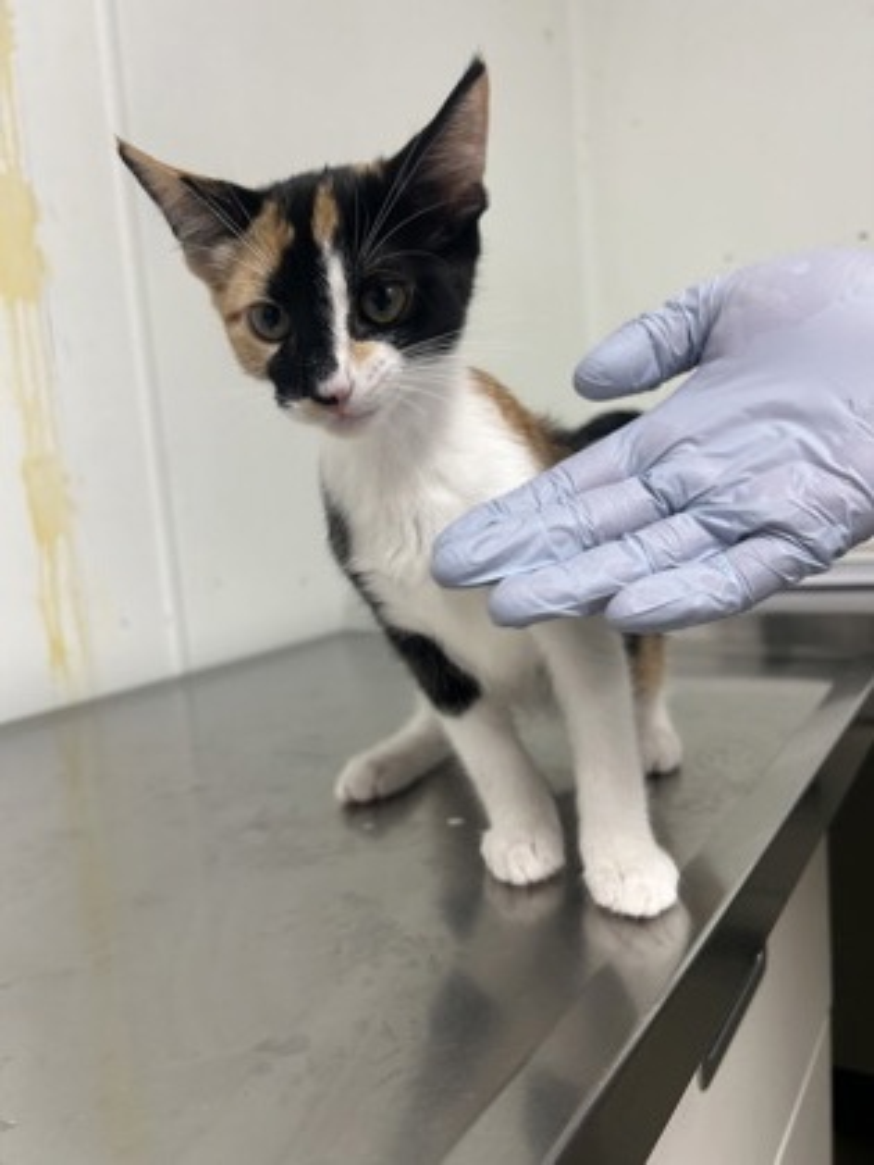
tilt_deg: -7.6
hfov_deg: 53.1
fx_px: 875
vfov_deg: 67.3
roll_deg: +3.0
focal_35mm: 26
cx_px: 437
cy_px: 582
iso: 80
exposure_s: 1/120
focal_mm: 5.7
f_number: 1.5
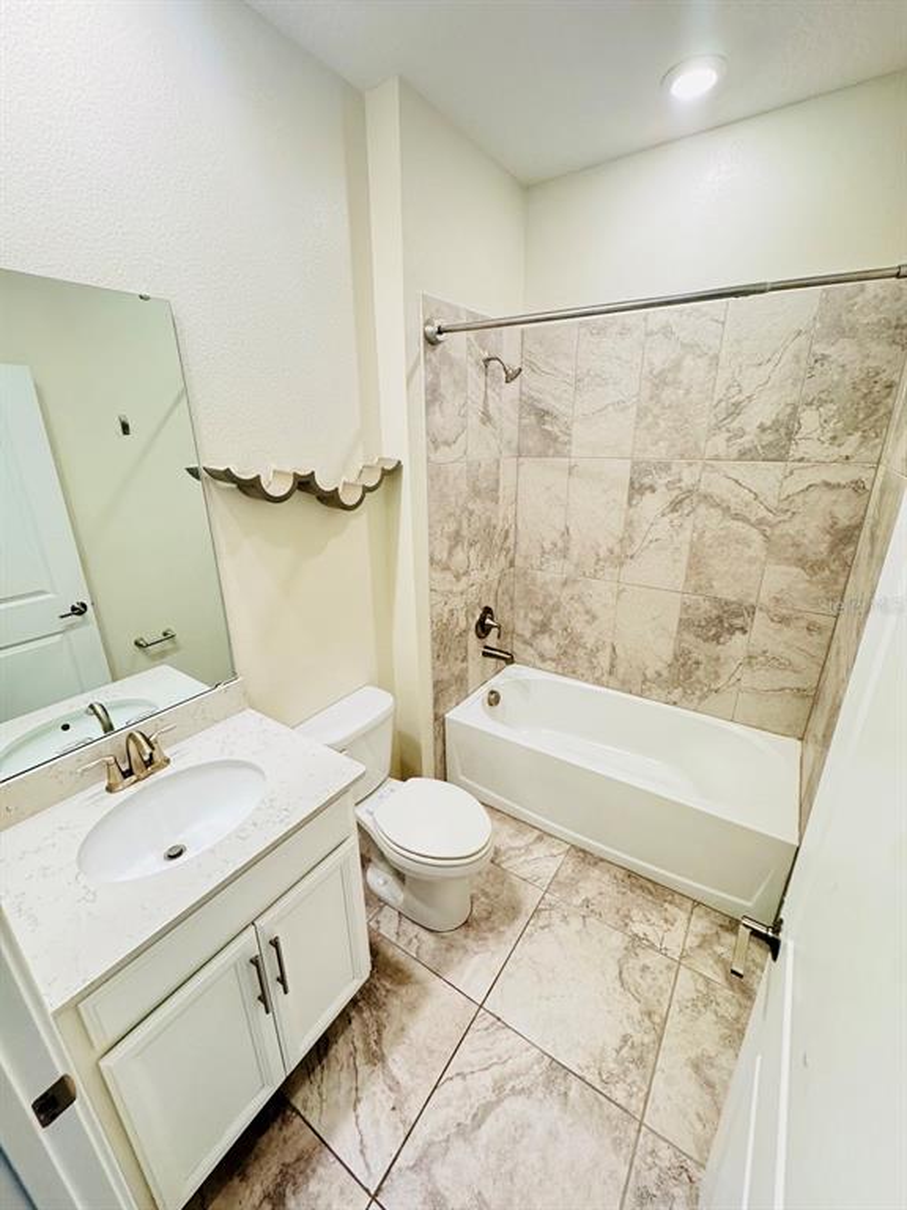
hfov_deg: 85.7
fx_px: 489
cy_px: 605
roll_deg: +0.9
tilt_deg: -19.4
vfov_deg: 102.1
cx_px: 454
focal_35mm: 14
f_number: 2.2
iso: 250
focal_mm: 2.22
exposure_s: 1/60
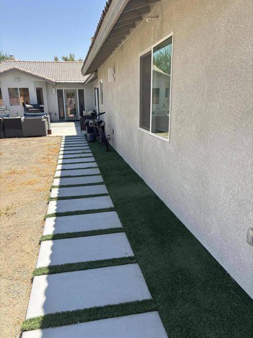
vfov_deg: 67.3
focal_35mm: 26
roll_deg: +0.3
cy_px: 169
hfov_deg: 53.1
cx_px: 126
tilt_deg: -15.1
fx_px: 253
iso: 50
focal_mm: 5.96
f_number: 1.6
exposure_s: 1/1721
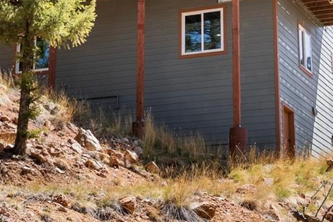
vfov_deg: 12.7
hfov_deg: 19.2
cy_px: 12
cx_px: 181
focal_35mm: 107
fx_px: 986
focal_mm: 34.5
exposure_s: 1/250
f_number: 8
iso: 200
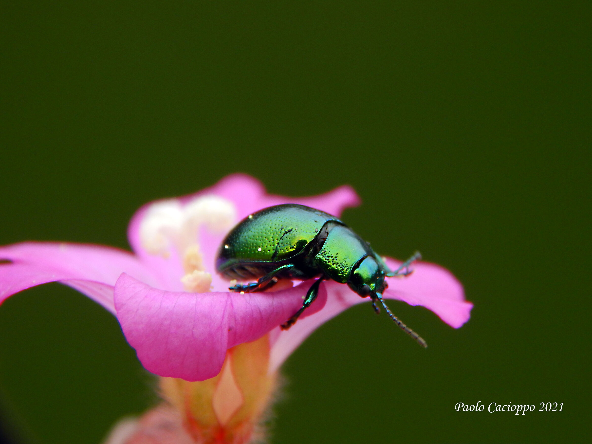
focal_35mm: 184
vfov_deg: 8.1
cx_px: 296
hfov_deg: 10.7
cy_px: 222
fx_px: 3147
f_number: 5.3
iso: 200
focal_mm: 32.8
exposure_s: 1/250
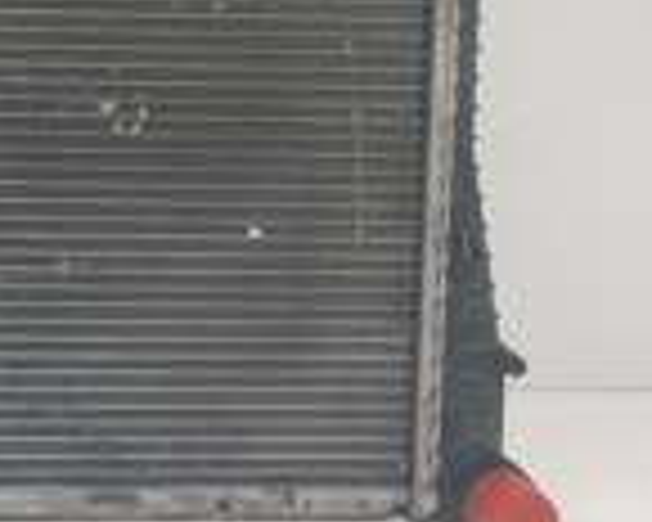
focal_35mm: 70
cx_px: -81
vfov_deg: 20.8
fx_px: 1351
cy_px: -50
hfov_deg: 25.1
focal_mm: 4.3
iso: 50
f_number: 2.4
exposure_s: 1/146
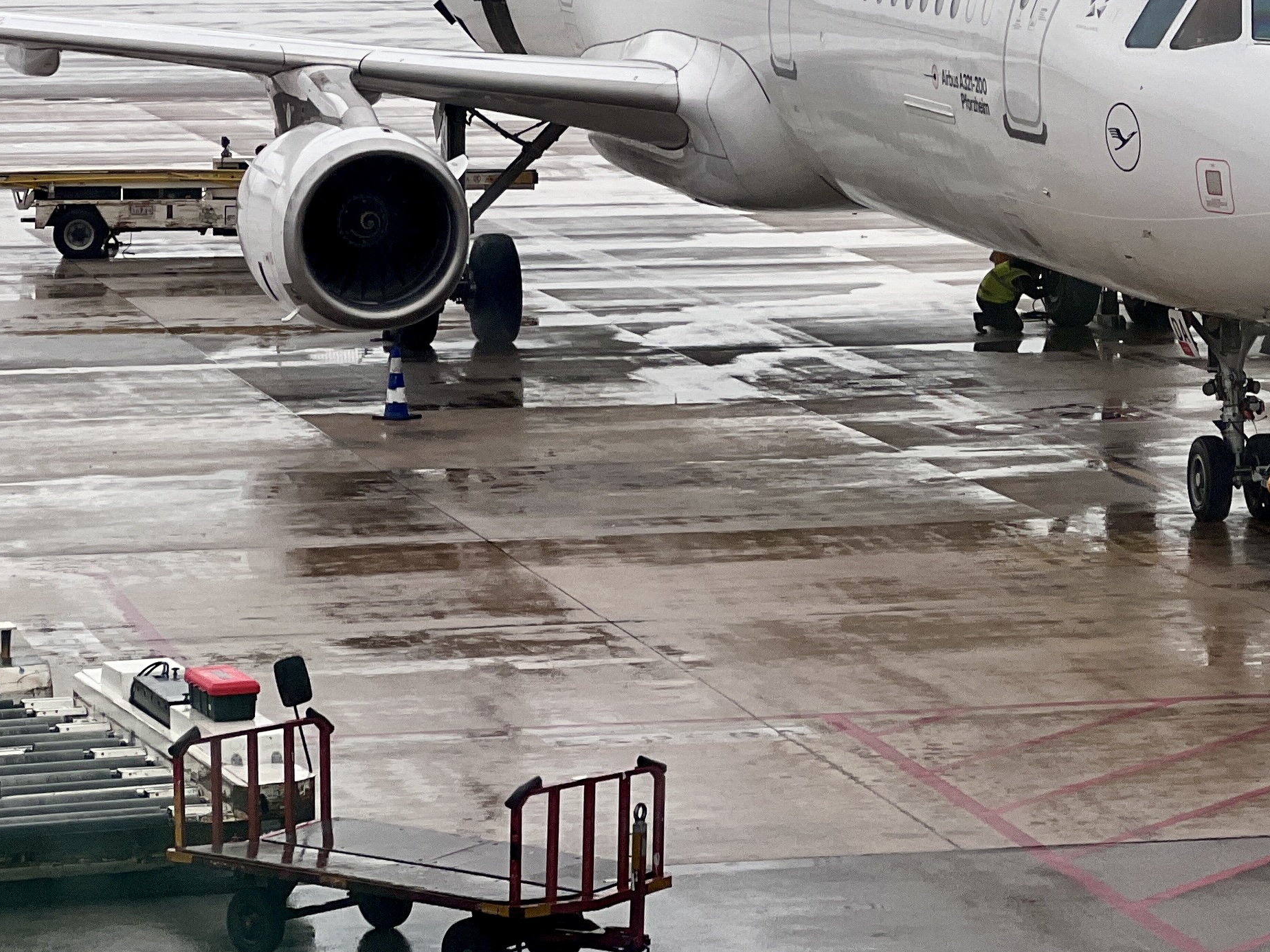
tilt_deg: -1.8
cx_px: 799
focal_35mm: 168
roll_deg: +0.0
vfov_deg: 8.8
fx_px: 6164
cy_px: -33
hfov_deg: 11.8
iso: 32
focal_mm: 9
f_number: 2.8
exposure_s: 1/232
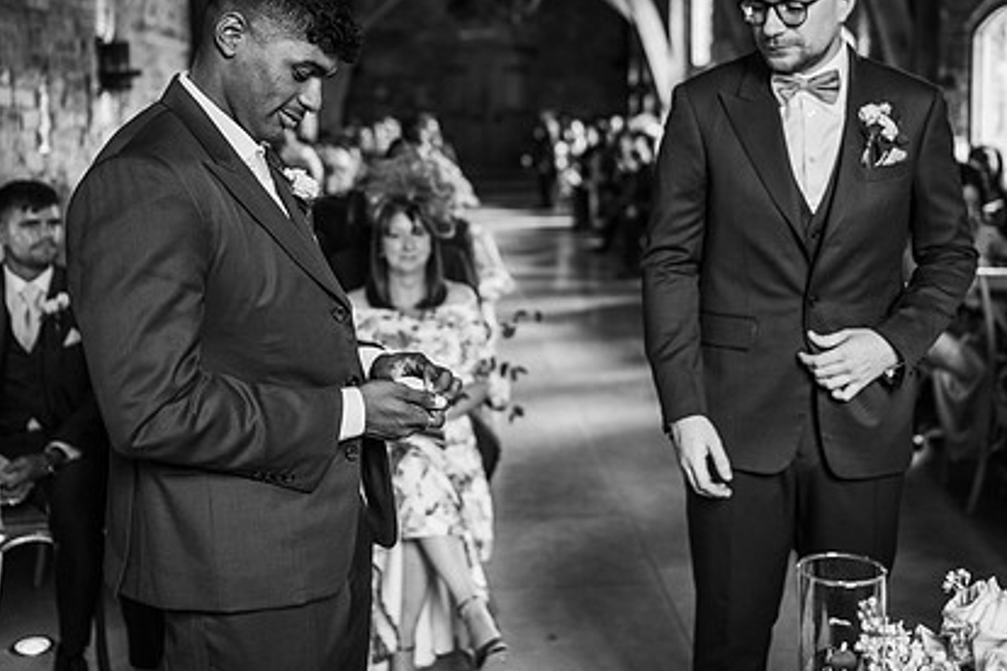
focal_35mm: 49
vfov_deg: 27.4
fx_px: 1371
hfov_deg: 40.3
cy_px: 221
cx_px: 525
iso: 720
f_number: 2
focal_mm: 35
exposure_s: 1/200
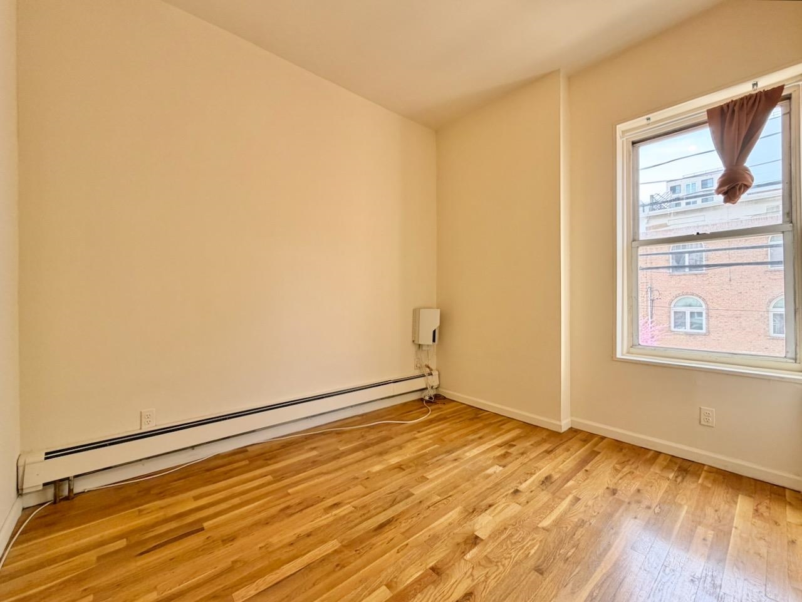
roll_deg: +0.3
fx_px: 324
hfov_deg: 102.0
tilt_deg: -1.4
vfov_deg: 85.7
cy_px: 301
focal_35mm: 14
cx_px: 401
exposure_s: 1/121
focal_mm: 2.22
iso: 100
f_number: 2.2
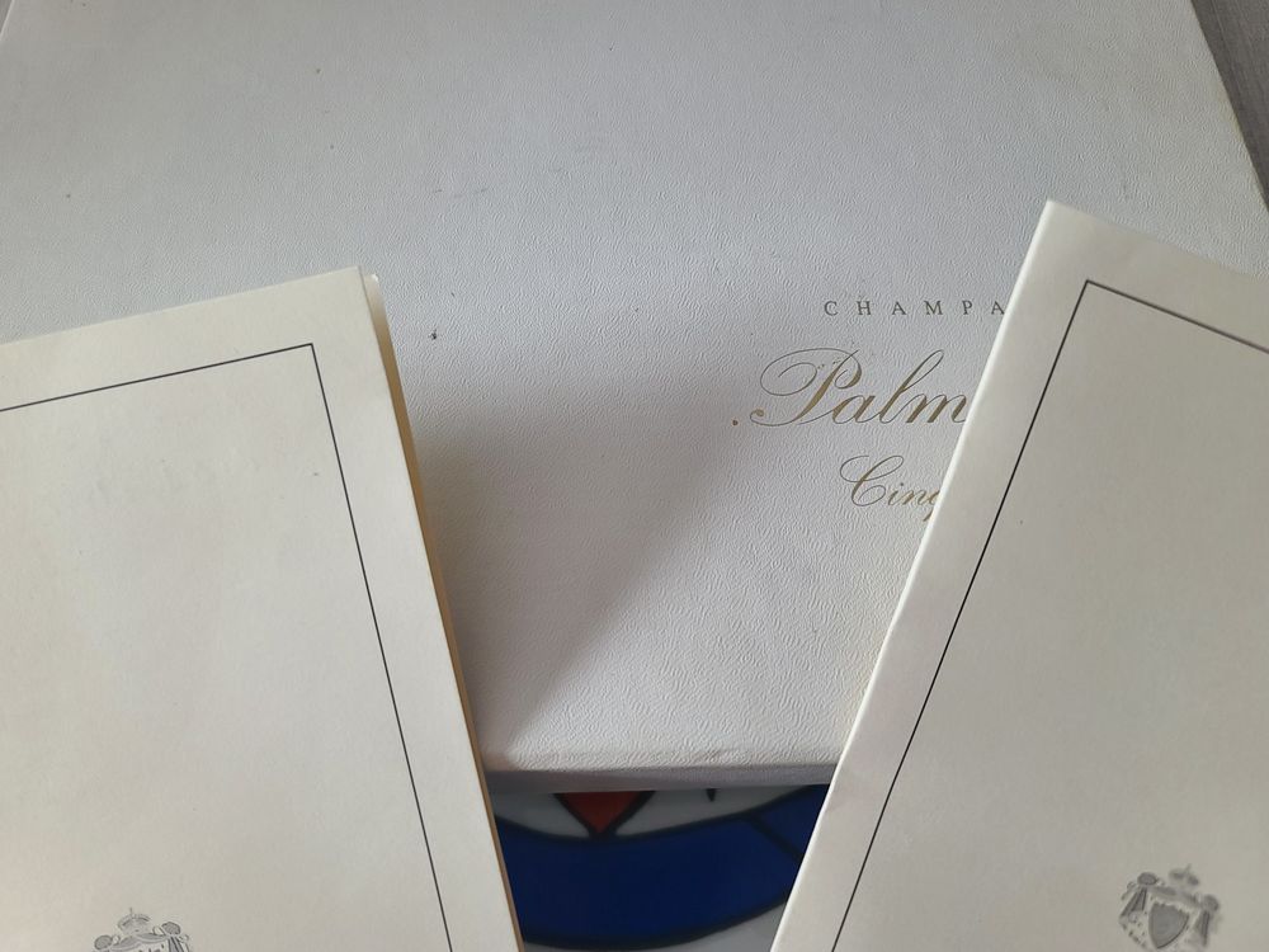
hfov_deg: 69.4
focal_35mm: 25
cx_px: 634
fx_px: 916
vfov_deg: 54.9
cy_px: 476
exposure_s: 1/60
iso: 100
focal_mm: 7
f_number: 1.8
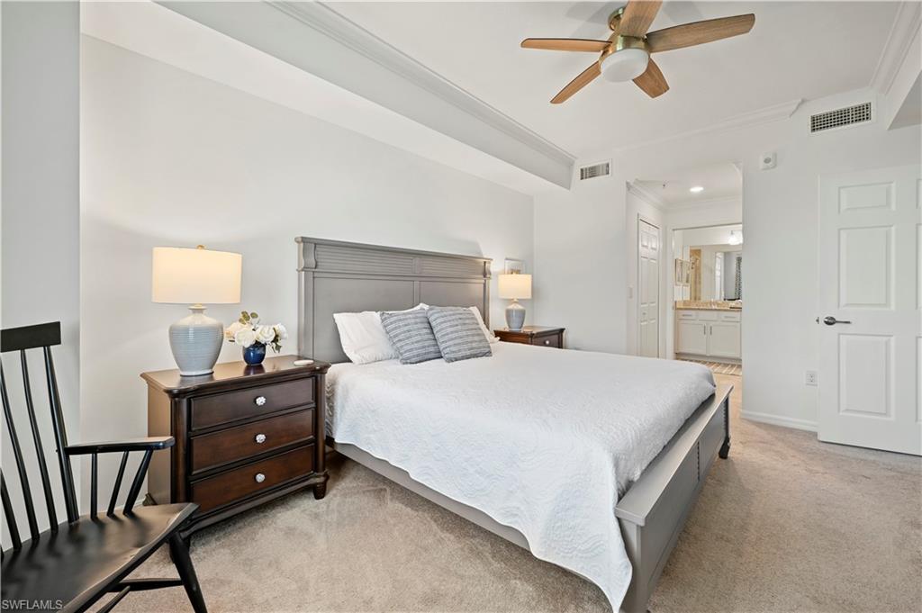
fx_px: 358
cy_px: 306
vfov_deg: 81.1
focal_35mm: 14
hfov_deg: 104.3
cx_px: 461
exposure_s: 1/1.25
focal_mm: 14
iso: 100
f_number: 8
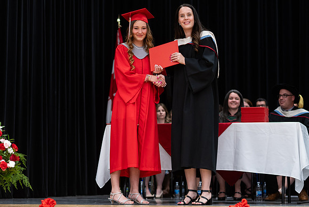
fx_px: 971
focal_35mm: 113
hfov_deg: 18.1
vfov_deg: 12.1
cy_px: 96
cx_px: 125
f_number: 2.8
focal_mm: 85
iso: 1000
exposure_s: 1/200
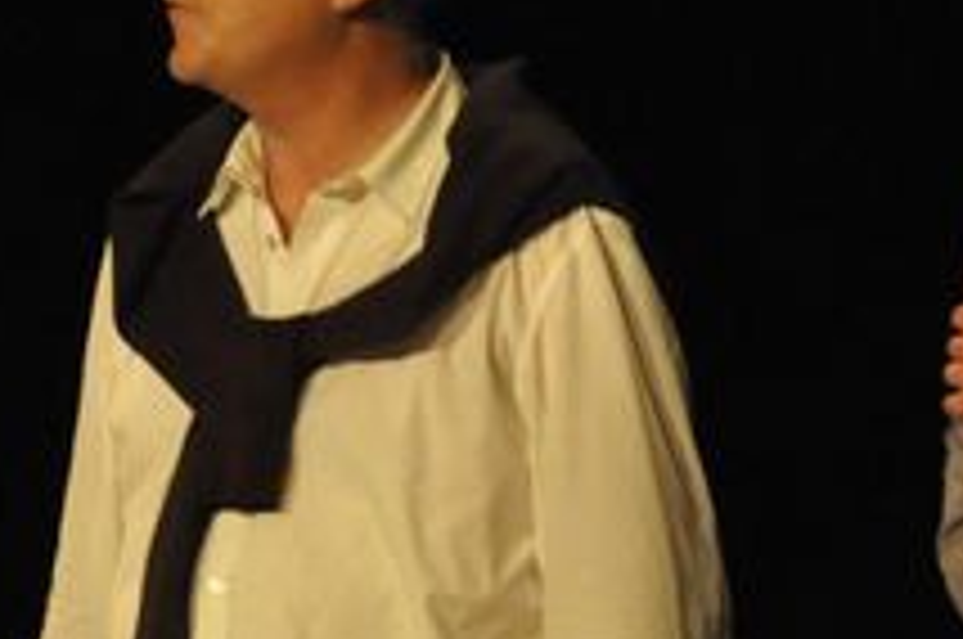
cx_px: 364
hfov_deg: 5.3
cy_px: 565
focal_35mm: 393
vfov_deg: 3.5
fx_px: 10497
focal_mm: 70
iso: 3200
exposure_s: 1/60
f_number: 5.6
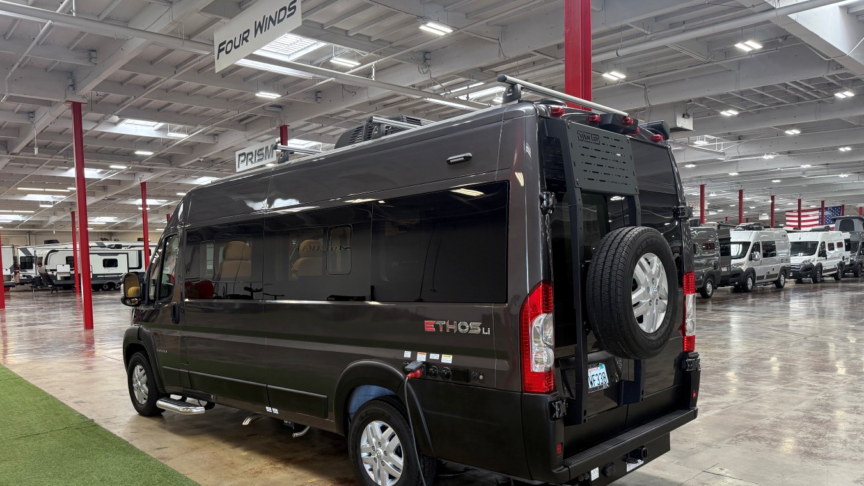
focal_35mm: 27
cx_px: 431
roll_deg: +0.9
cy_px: 295
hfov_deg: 69.9
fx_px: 619
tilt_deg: -2.6
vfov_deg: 42.7
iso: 160
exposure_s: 1/120
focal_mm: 6.76
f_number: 1.78
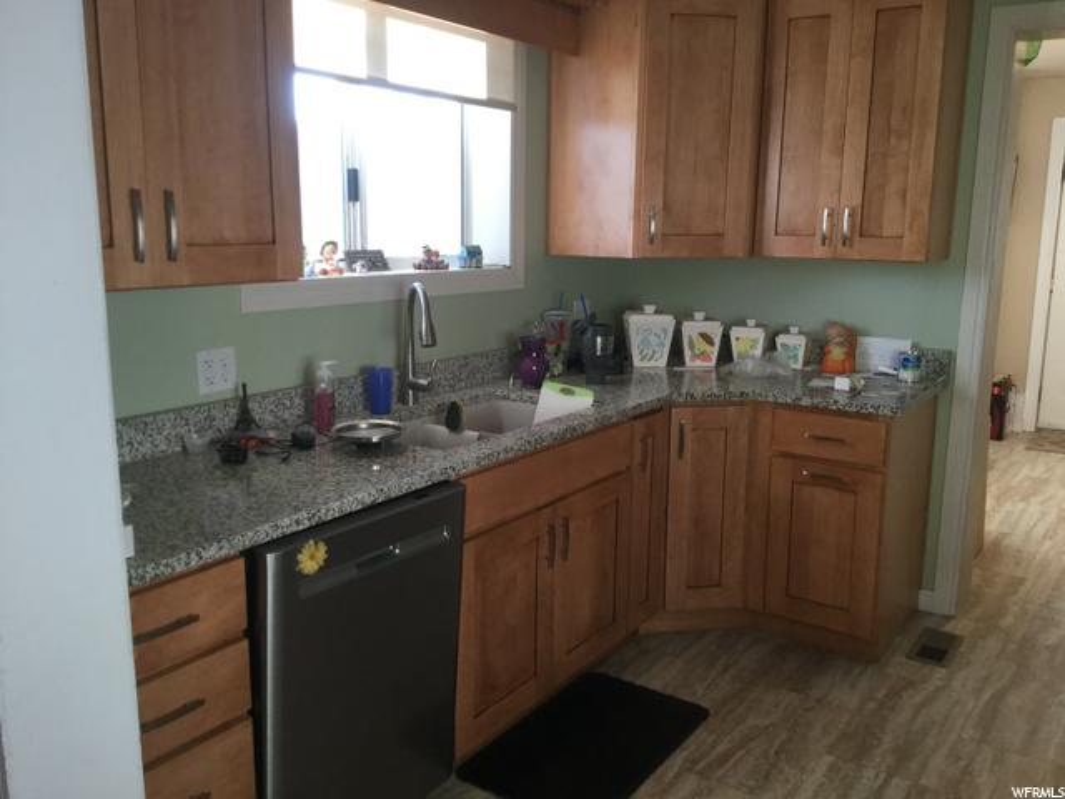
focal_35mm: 31
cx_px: 532
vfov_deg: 45.4
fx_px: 954
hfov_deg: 58.4
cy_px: 400
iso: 32
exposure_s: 1/30
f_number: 2.4
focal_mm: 3.3
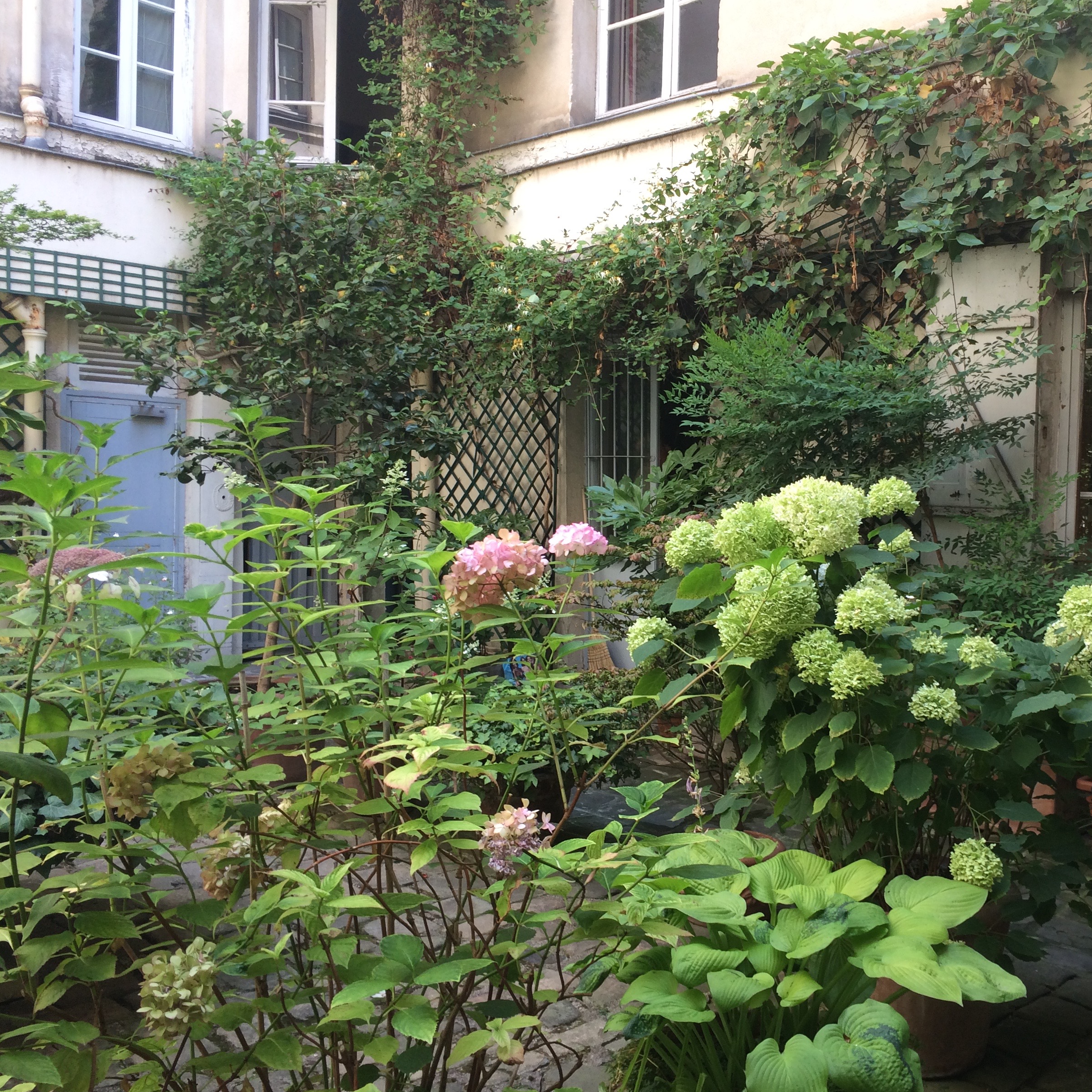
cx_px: 730
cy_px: 536
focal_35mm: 35
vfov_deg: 47.2
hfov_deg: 46.5
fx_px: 1249
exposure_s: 1/120
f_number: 2.2
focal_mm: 4.15
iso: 40
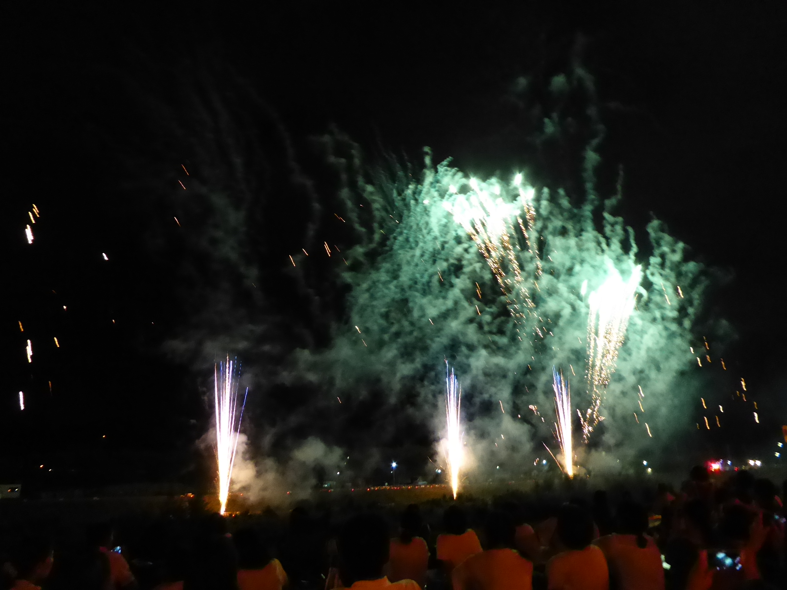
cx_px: 394
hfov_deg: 69.4
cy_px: 295
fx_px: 568
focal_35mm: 25
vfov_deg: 54.9
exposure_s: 1/4
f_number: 3.3
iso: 1250
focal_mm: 4.3
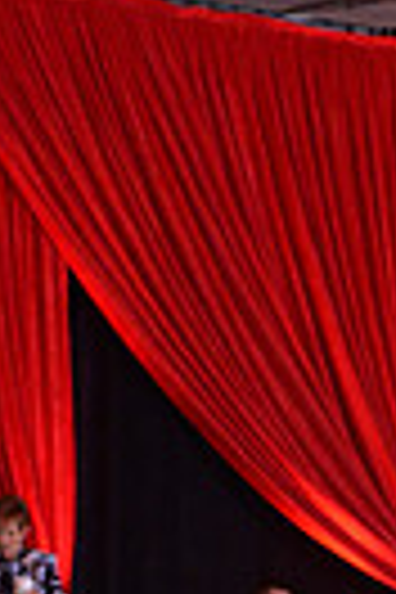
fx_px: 3630
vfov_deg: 9.0
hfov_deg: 6.1
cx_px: 745
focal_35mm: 220
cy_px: 1008
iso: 1600
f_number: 7.1
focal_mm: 50
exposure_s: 1/250
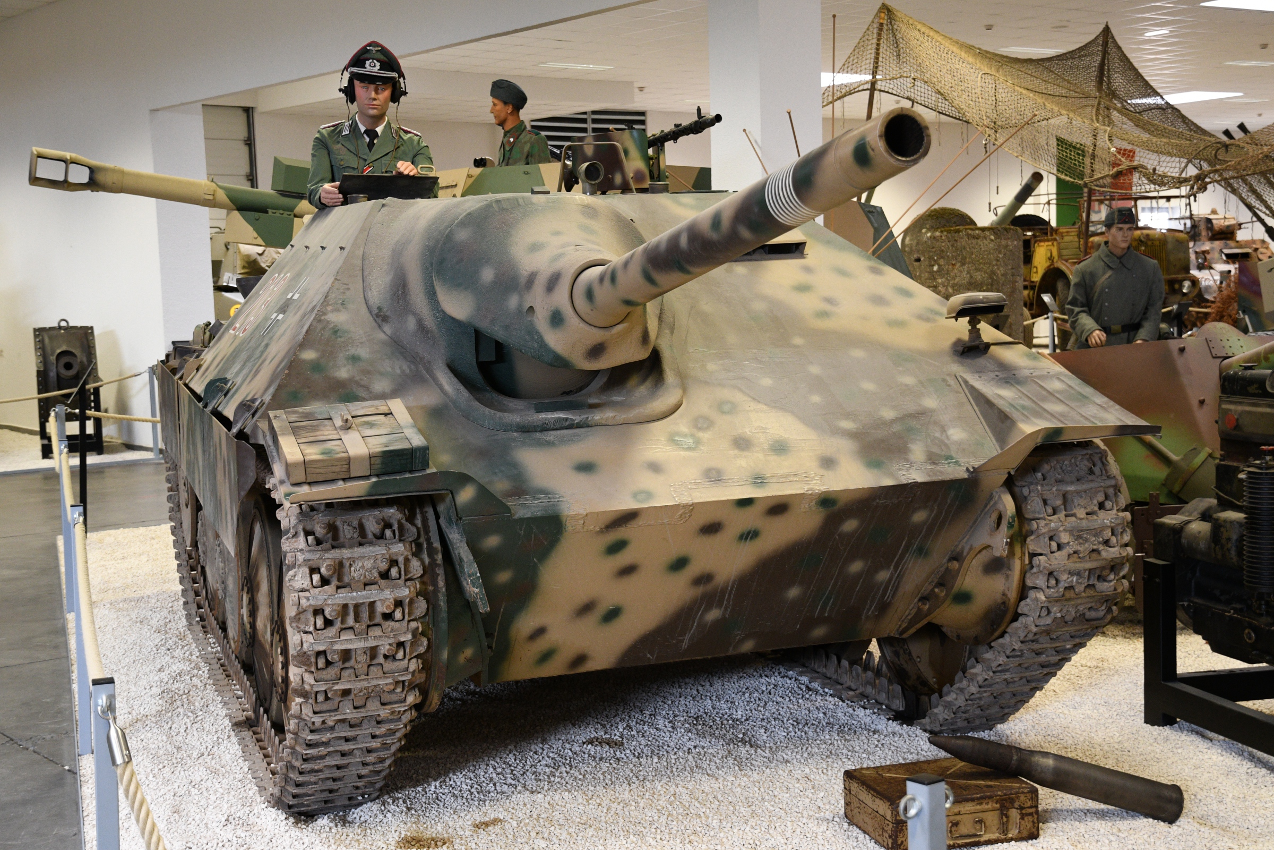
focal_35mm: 48
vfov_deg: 28.1
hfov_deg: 41.1
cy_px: 425
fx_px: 1699
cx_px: 637
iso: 1000
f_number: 4
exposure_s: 1/60
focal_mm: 32
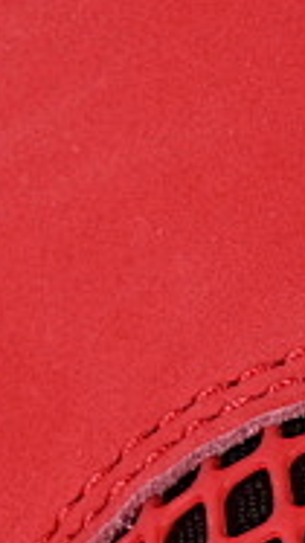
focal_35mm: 454
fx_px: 6536
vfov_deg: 4.8
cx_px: 412
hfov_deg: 2.7
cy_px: 433
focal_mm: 50
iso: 160
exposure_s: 1/60
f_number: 7.1
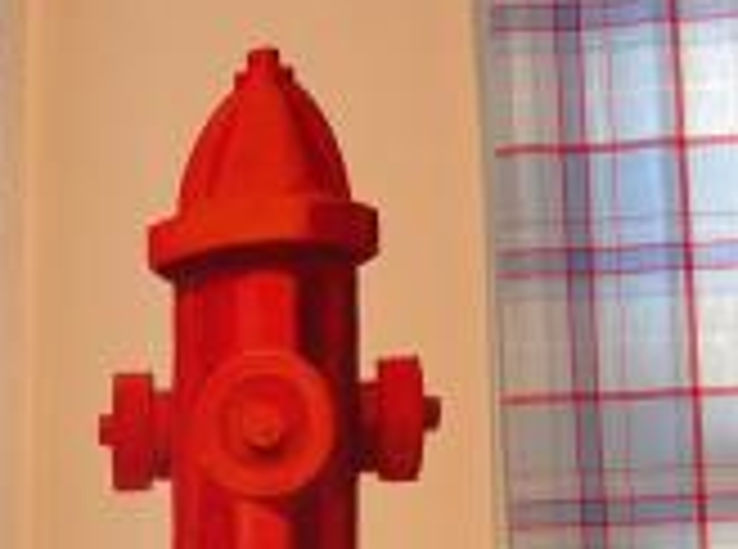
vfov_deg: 15.0
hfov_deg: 20.4
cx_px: 209
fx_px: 2041
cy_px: 558
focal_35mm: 96
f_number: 2.8
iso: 50
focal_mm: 5.8
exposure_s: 1/19
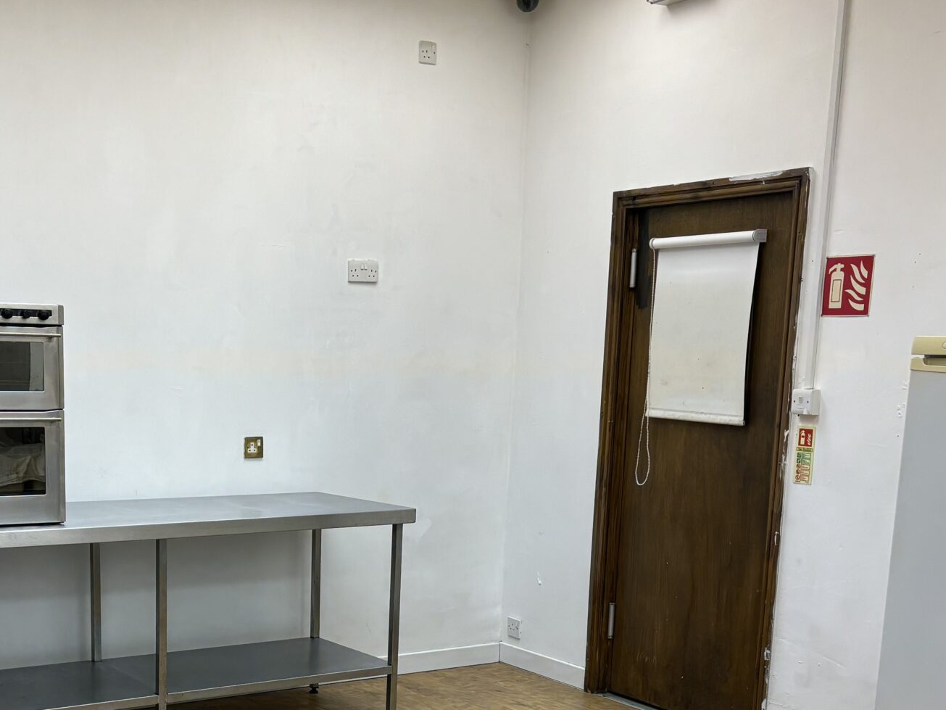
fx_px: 1394
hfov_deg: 36.8
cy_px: 611
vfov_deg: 27.7
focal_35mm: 51
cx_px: 267
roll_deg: -0.7
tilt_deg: -11.2
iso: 100
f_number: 1.6
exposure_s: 1/100
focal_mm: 5.96
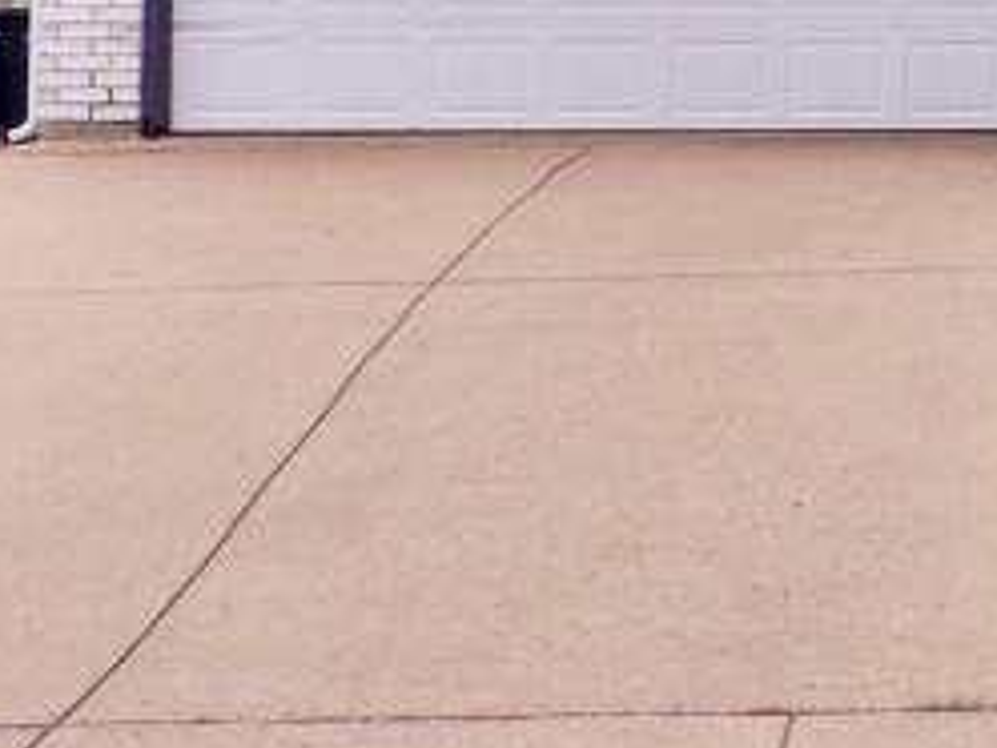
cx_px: 1299
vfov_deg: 14.5
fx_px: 2851
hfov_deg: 18.4
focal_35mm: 99
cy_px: -137
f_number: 8
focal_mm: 4.3
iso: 80
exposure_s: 1/200
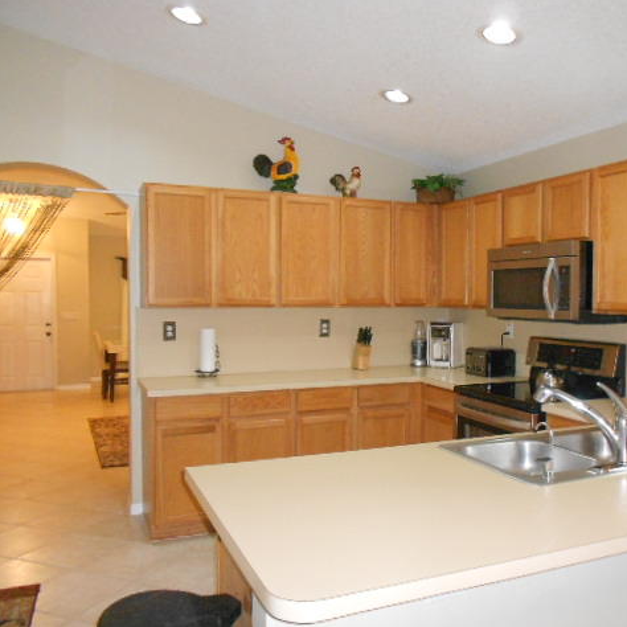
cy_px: 314
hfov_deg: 52.2
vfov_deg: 52.5
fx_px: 635
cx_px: 378
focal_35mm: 31
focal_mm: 4.6
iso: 500
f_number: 3.2
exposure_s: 1/25
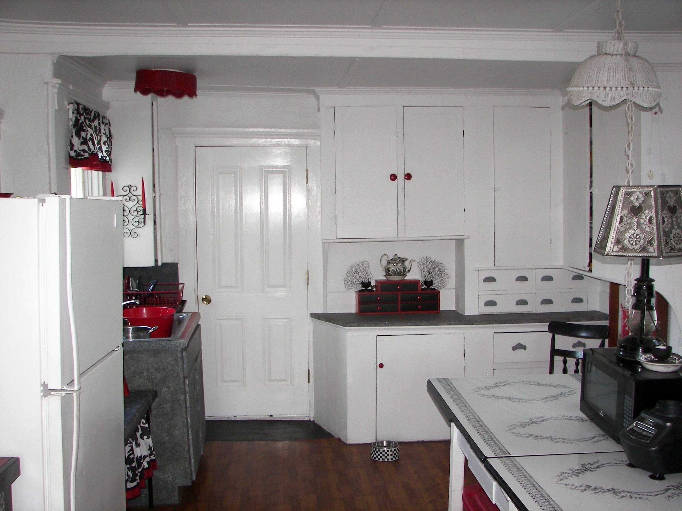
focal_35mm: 36
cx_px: 341
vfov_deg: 39.7
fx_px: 709
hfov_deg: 51.4
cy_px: 256
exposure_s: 1/30
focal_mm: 6
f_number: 2.8
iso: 100
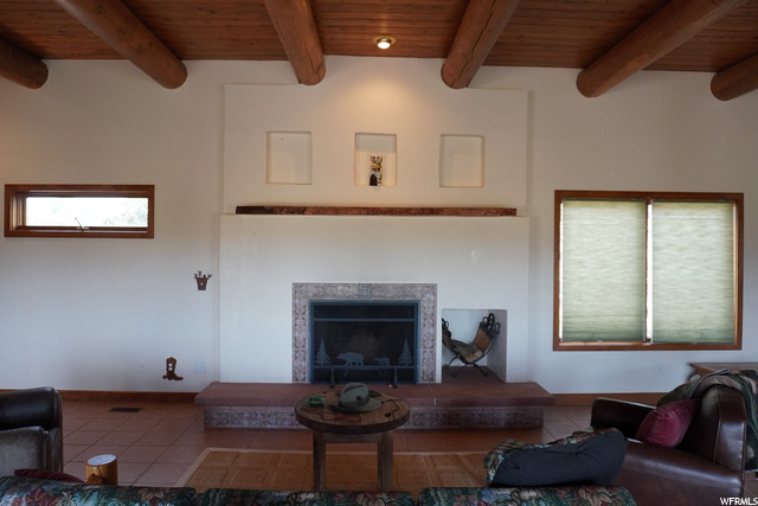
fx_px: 505
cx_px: 379
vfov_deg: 53.2
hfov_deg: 73.7
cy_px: 253
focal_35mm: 24
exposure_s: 1/160
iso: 800
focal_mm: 16
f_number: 4
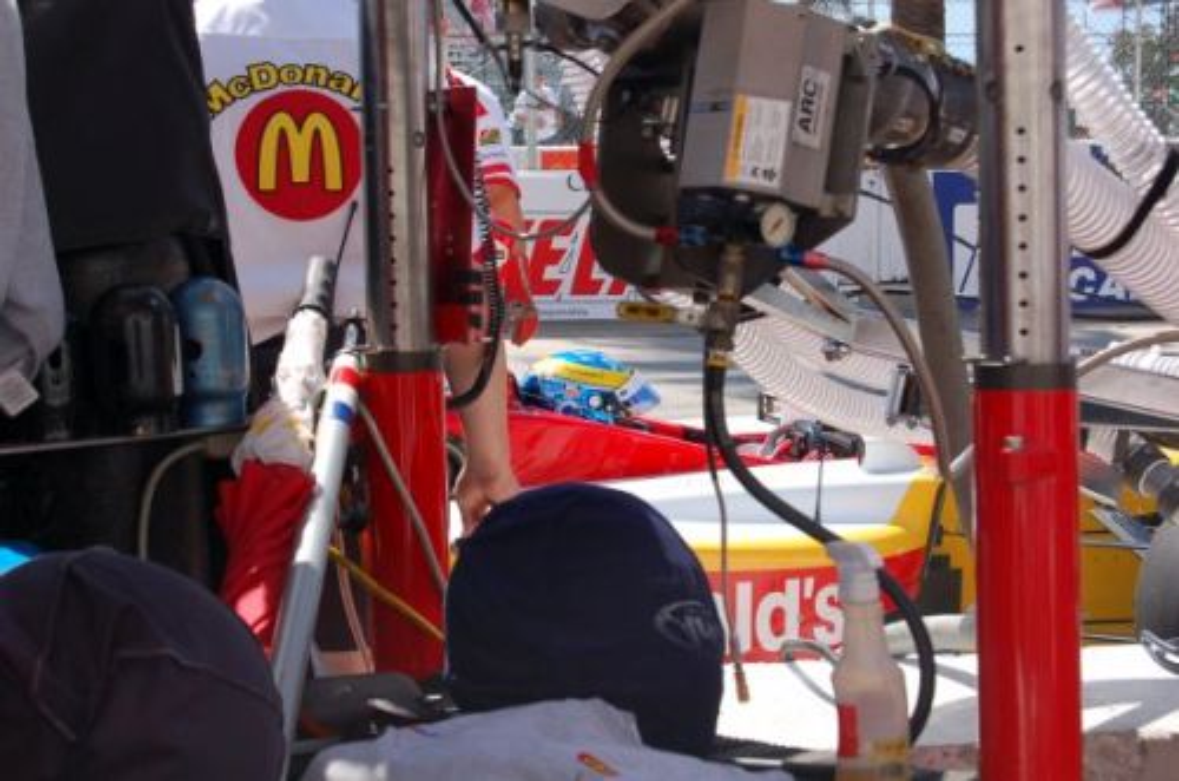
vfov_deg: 16.5
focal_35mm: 82
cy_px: 390
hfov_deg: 24.7
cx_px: 590
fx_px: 2696
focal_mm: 55
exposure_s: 1/250
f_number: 8
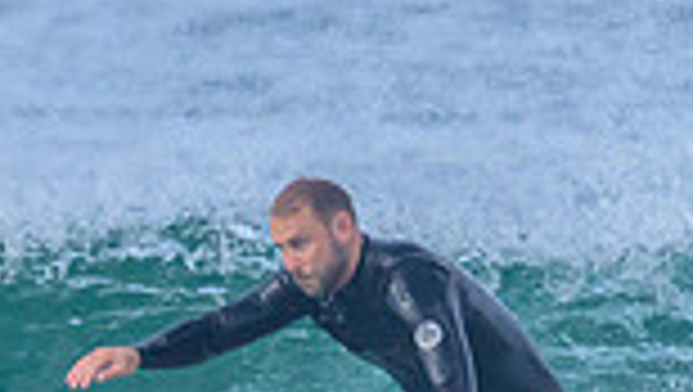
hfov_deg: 0.7
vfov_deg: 0.4
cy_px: 532
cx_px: 449
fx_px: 53786
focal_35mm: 2924
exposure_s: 1/2000
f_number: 11
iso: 1000
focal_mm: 550
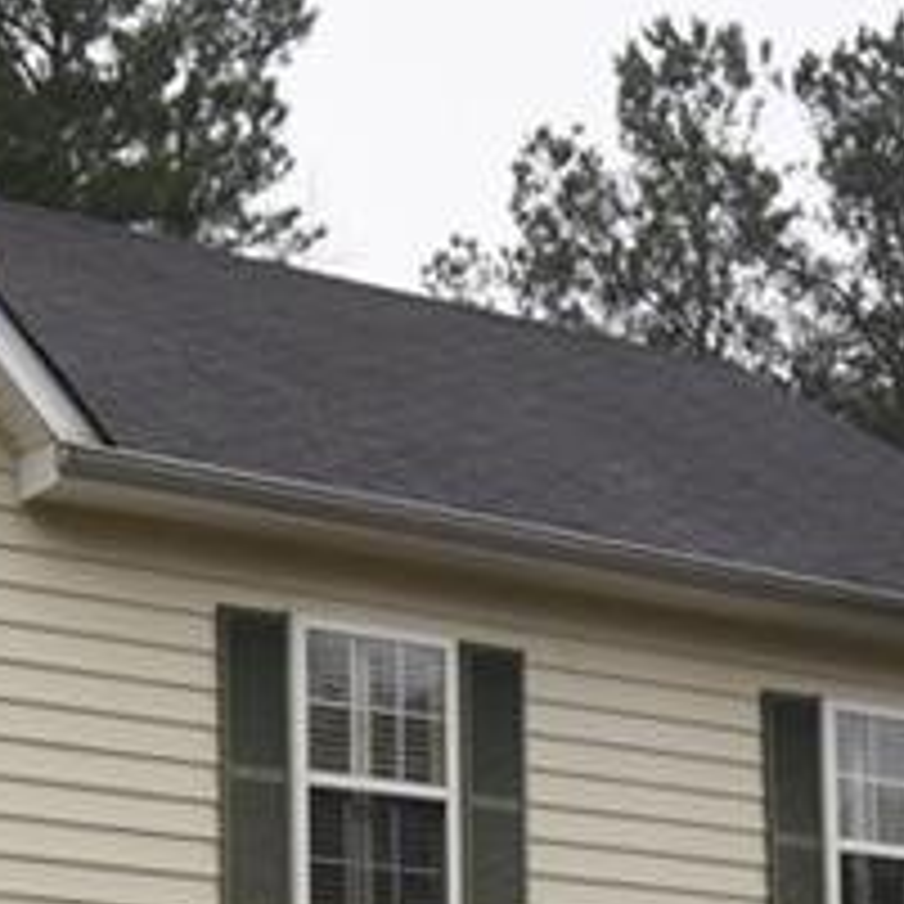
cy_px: 985
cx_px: 153
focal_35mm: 110
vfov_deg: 15.4
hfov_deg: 15.7
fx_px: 3255
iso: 100
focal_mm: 17
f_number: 5.3
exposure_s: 1/100
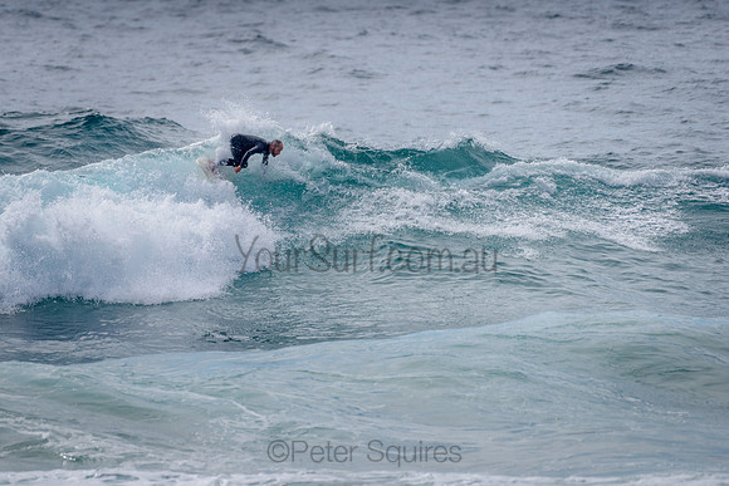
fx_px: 12419
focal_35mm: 613
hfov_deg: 3.4
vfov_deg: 2.2
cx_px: 282
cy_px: 193
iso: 110
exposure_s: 1/2000
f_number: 5.6
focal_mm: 500
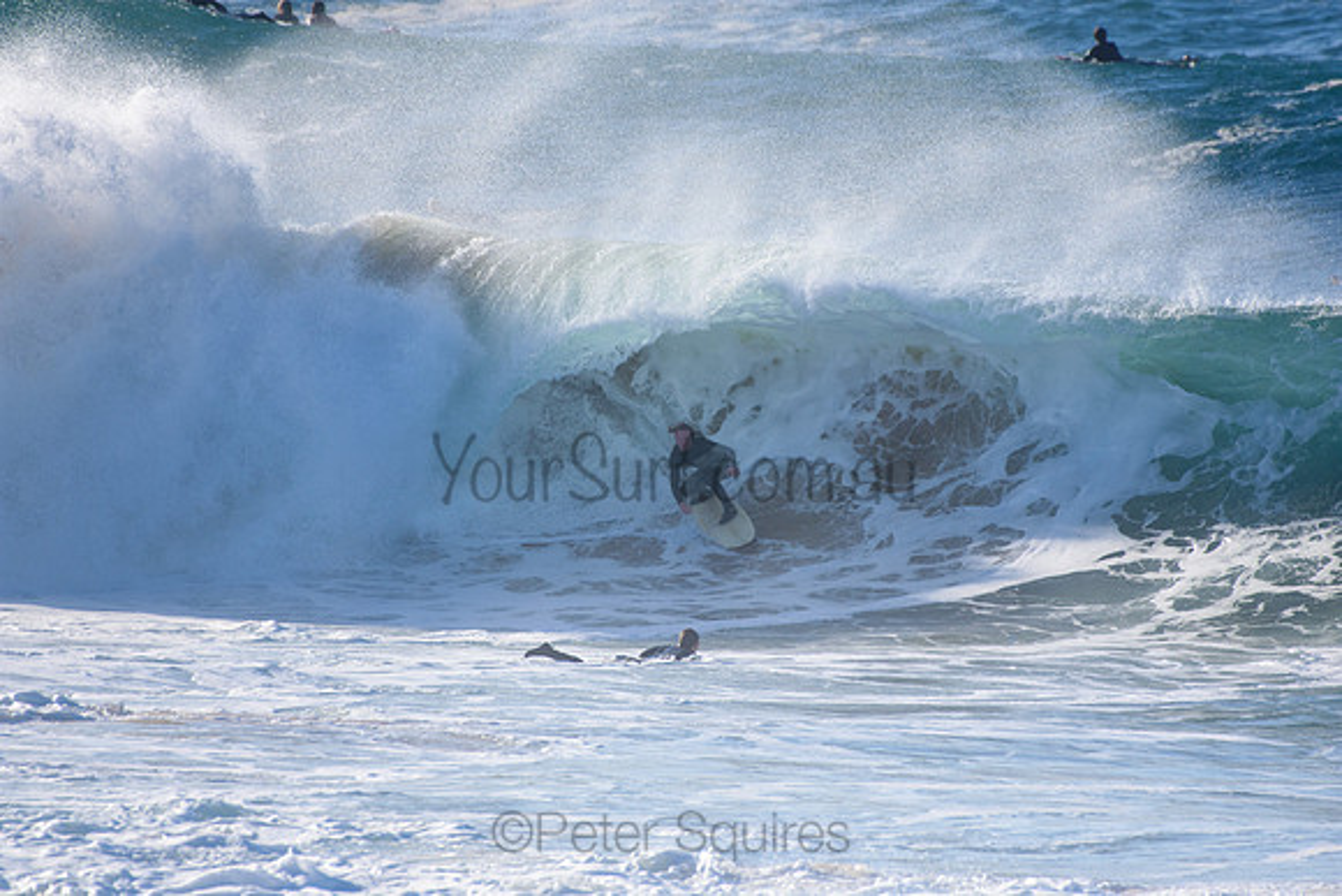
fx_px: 27964
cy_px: 448
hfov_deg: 2.7
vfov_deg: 1.8
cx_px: 671
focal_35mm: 750
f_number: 5.6
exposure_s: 1/2000
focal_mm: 500
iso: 320
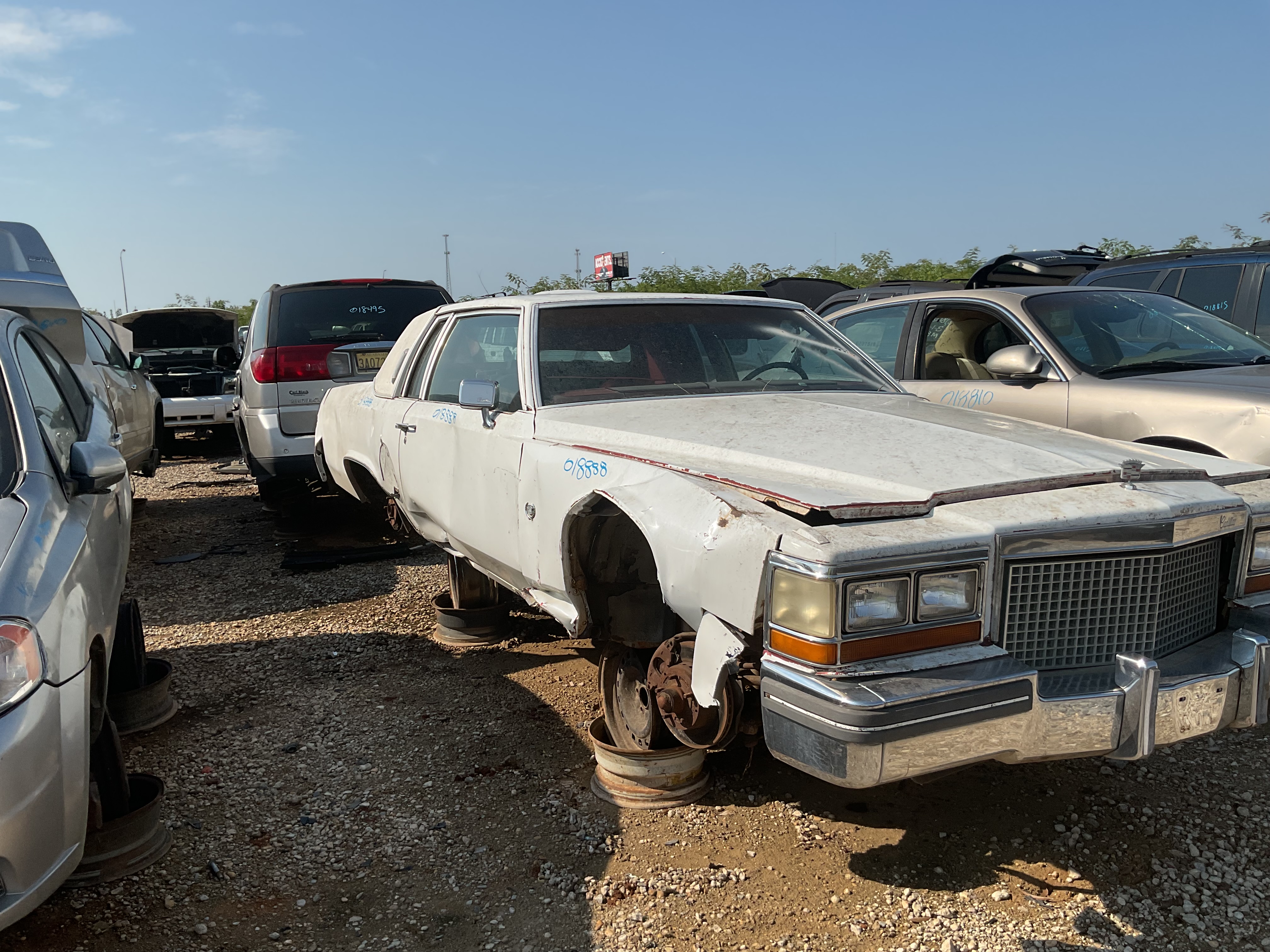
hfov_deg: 61.7
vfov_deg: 48.2
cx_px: 635
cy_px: 476
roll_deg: +2.7
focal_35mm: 29
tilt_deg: -8.5
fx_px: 1064
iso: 16
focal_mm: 3
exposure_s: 1/3322
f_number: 1.8
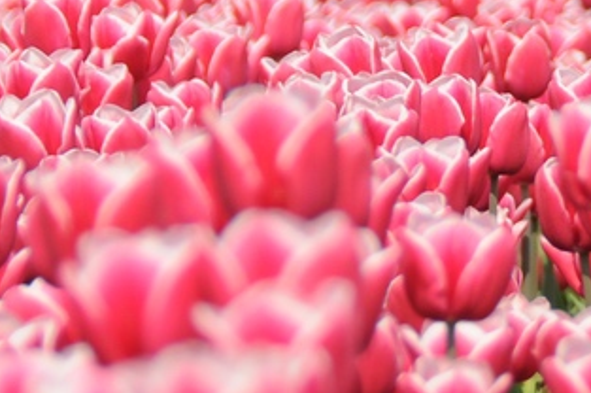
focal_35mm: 638
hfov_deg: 3.2
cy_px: 81
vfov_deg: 2.1
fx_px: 10467
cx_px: 627
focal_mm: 95
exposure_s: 1/800
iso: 200
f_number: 5.3
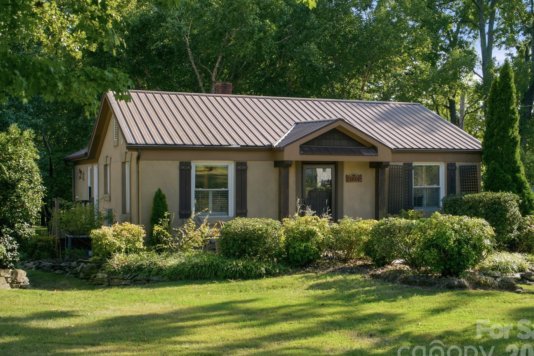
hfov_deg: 43.6
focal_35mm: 45
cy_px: 183
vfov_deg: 29.9
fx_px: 667
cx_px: 279
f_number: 7.1
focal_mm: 42
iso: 200
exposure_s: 1/160
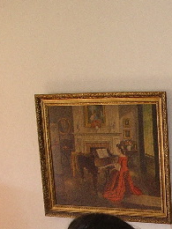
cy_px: 277
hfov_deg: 12.5
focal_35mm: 114
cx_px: 243
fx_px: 755
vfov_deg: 16.5
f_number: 2.8
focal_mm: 7.8
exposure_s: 1/40
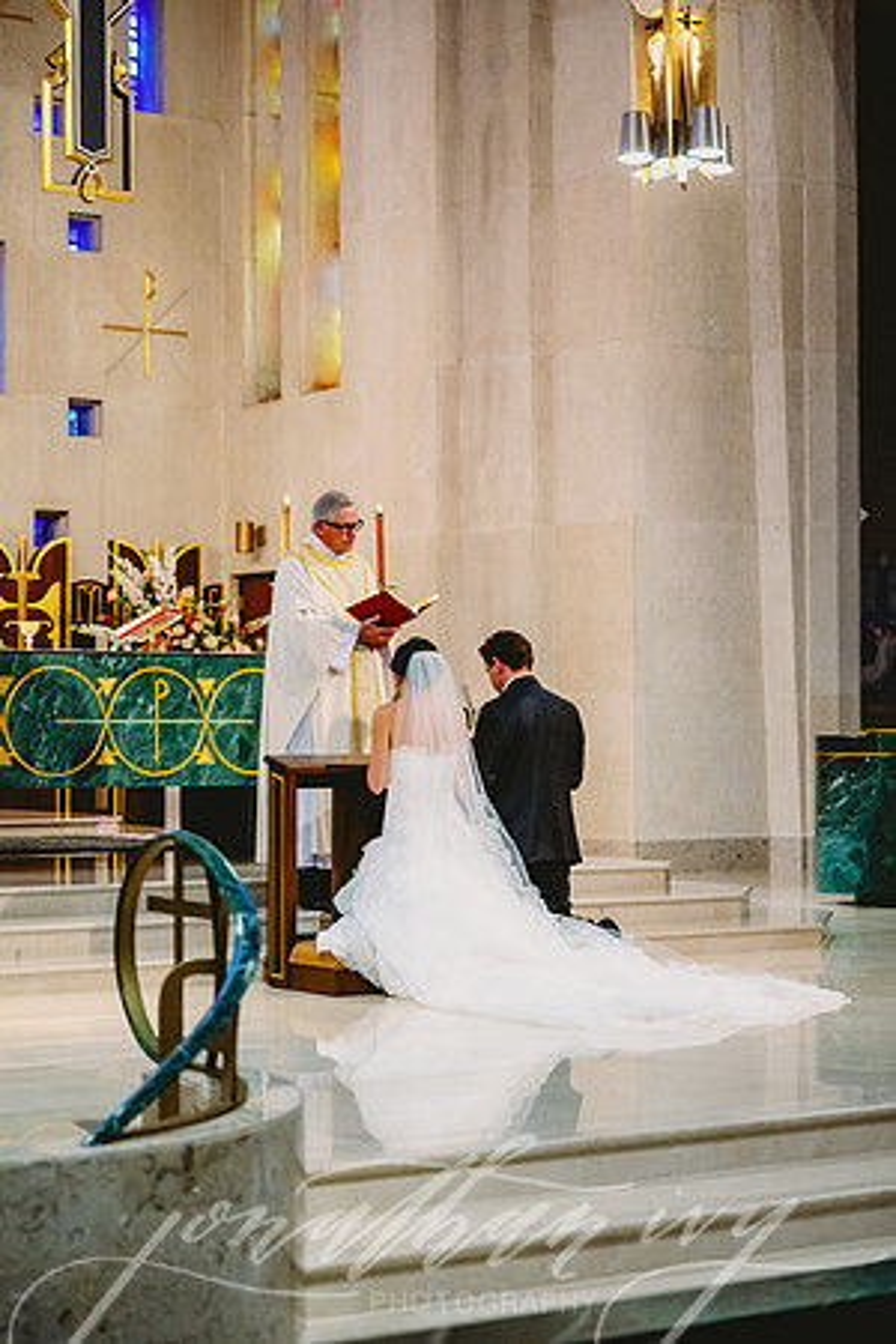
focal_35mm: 70
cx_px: 448
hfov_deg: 19.5
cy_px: 672
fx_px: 2613
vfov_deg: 28.8
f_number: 2.8
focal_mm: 70
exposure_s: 1/200
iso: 1250
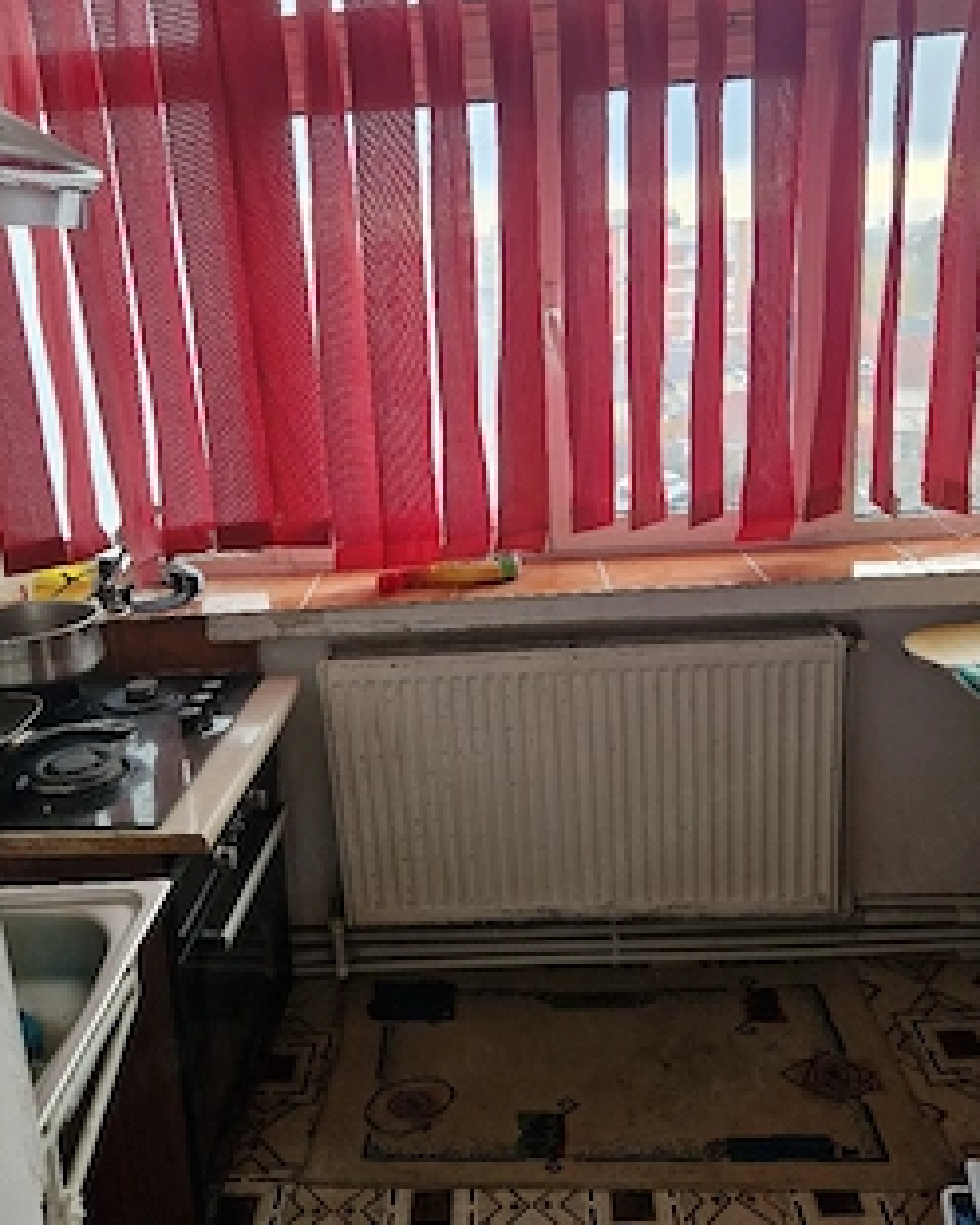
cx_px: 447
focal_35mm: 29
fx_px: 1051
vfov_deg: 60.4
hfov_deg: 49.9
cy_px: 561
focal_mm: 5.4
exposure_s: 1/182
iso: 64
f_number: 1.8
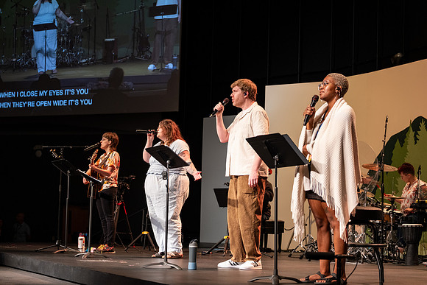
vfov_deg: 18.2
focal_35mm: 75
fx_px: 890
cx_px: 214
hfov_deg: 27.0
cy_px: 142
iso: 640
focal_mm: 50
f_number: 2.8
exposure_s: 1/75
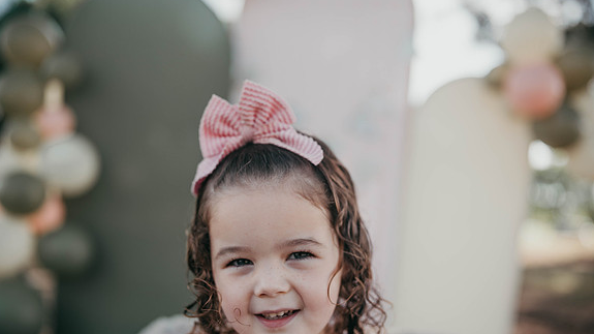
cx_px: 296
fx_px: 583
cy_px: 196
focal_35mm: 37
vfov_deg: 31.9
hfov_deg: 54.0
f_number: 1.8
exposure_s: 1/1000
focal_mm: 35
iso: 50
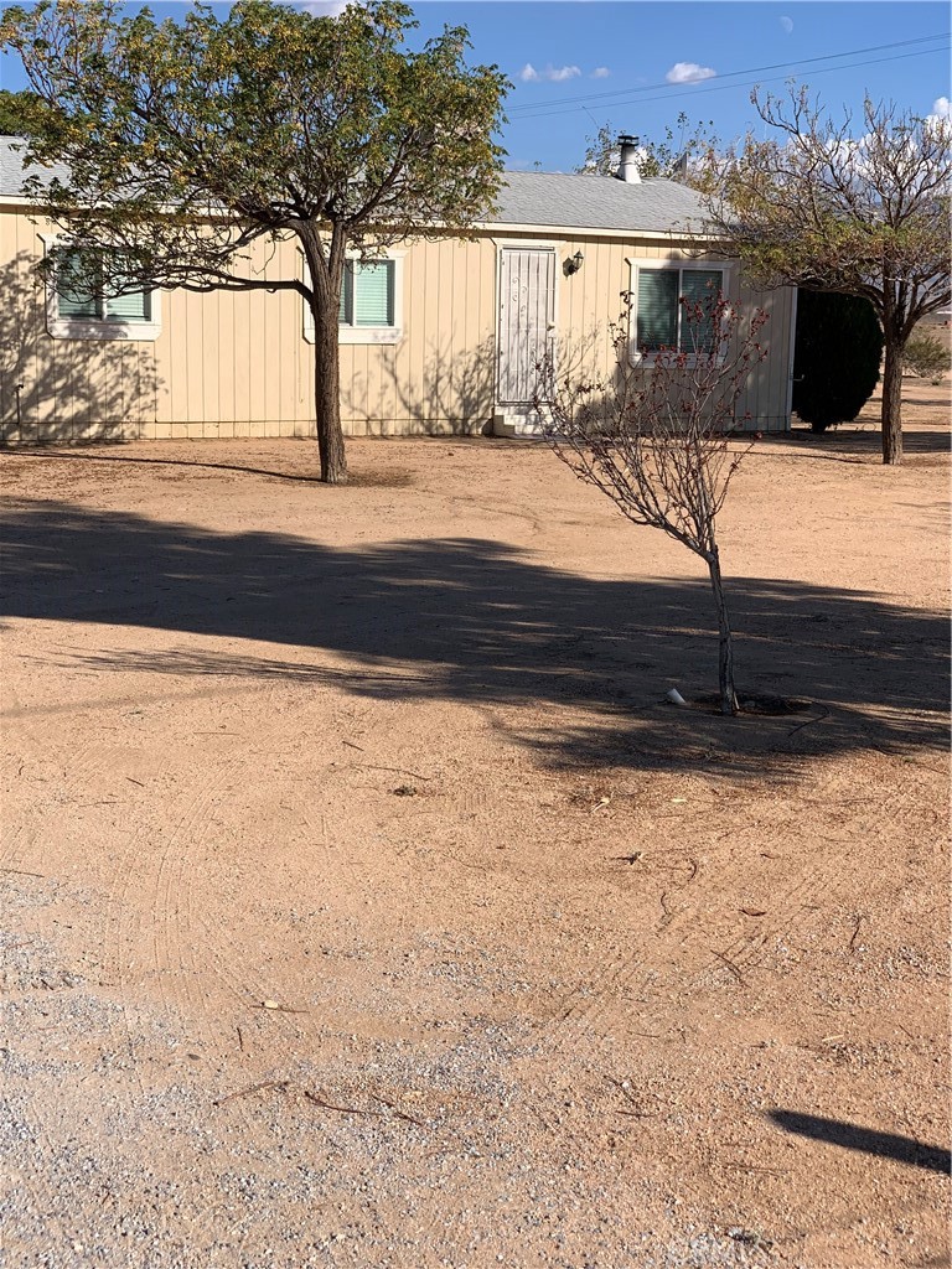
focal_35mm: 52
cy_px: 634
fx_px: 1907
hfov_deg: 28.0
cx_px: 476
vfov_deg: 36.8
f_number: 2.4
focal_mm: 6
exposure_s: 1/1410
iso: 16
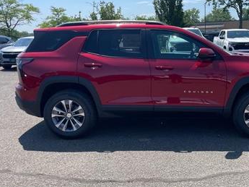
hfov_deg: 48.0
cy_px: 79
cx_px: 169
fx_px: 273
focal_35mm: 38
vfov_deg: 37.7
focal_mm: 4.2
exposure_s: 1/3040
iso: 32
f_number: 1.6
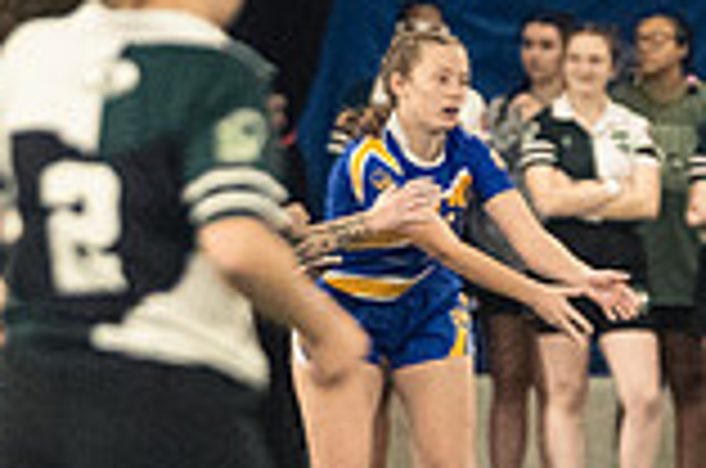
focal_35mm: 1109
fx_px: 21704
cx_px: 445
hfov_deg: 1.9
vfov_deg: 1.2
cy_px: 792
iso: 11400
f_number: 2.8
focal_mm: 200
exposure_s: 1/500
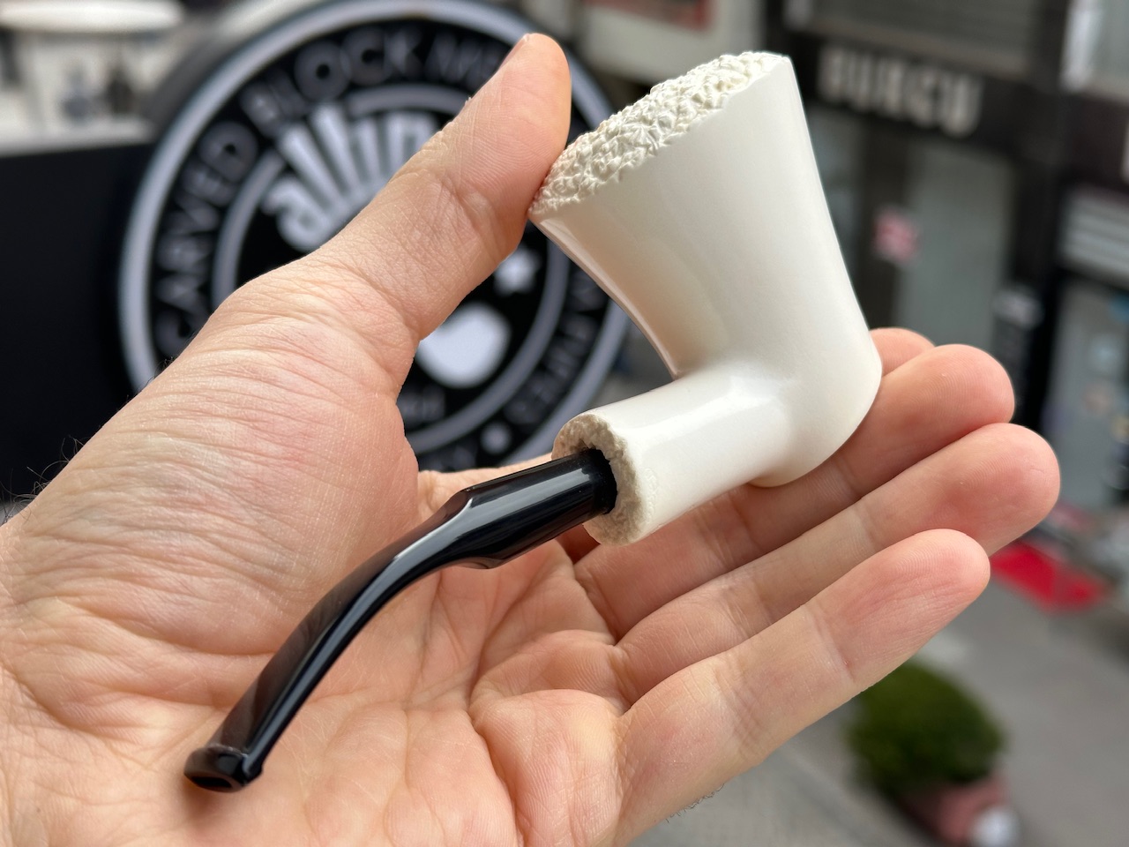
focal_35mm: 48
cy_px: 424
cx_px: 564
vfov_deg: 30.3
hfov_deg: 39.7
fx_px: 1566
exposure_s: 1/681
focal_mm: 6.86
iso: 64
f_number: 1.78
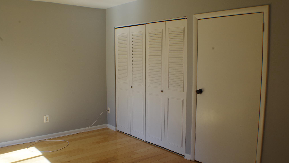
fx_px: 314
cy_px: 92
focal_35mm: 41
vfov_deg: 29.0
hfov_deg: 49.4
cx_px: 144
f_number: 11
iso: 400
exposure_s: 1/50
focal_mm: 26.25
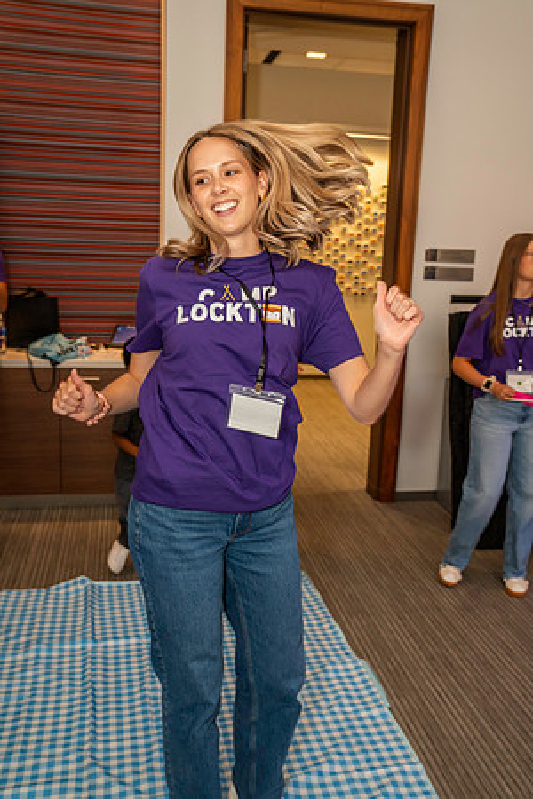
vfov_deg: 55.8
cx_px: 266
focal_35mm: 34
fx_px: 755
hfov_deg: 38.9
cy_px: 400
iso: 1600
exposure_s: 1/200
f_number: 5
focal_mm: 34
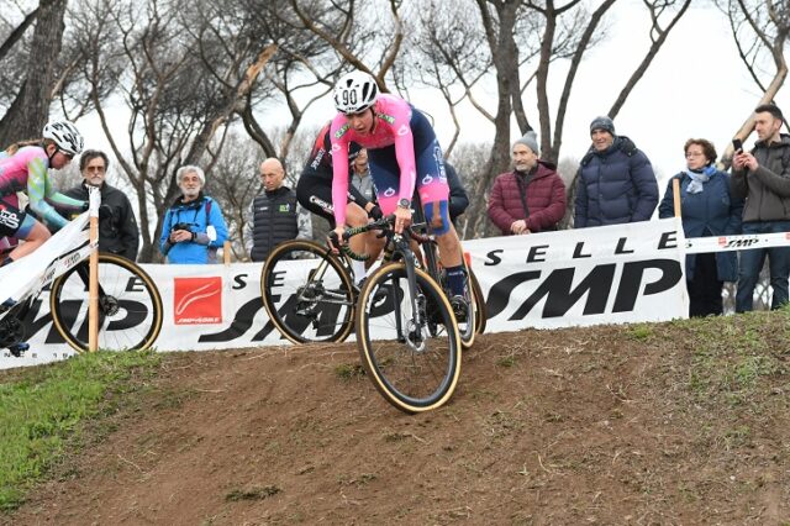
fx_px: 1974
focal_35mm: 90
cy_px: 263
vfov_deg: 15.2
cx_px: 395
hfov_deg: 22.6
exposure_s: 1/640
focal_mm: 60
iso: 1250
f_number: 5.6
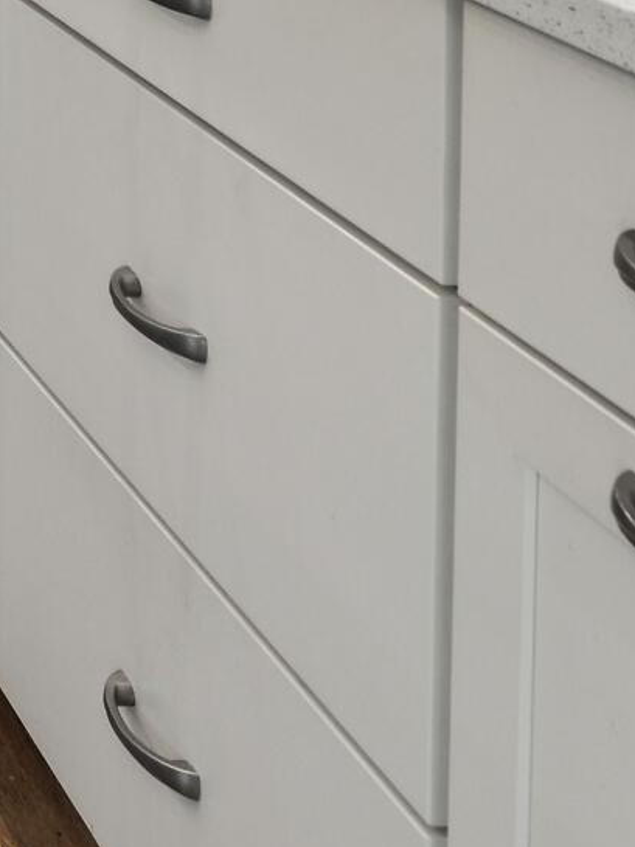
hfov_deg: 14.9
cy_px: -461
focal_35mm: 74
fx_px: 1811
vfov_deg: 21.6
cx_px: -755
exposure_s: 1/20
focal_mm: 14
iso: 200
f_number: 8
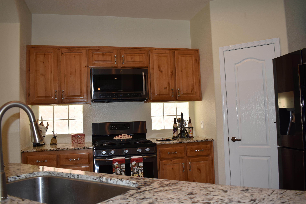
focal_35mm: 30
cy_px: 102
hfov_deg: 61.9
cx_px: 153
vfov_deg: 43.6
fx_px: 255
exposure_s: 1/200
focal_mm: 20
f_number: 5
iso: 280
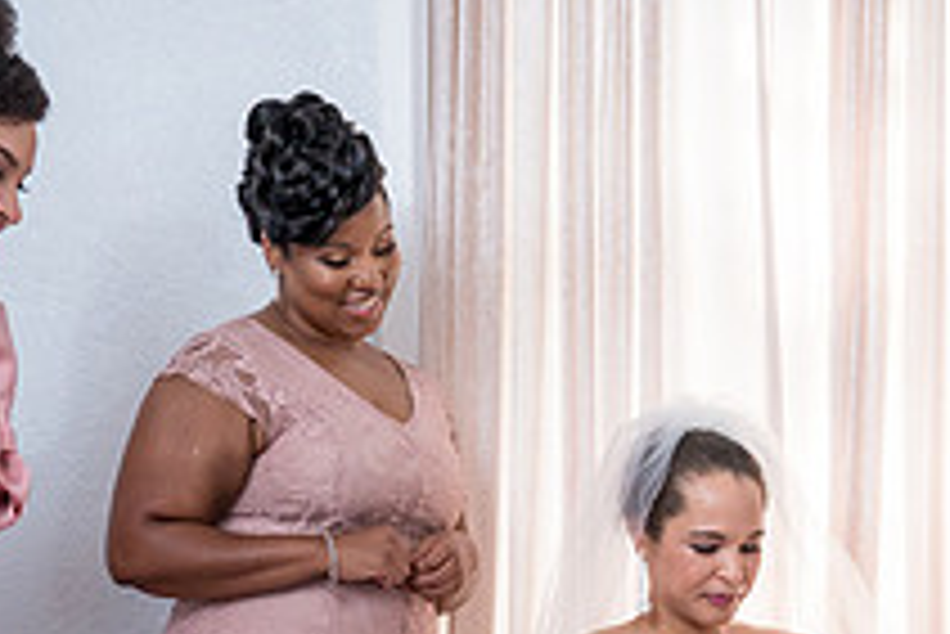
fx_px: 2799
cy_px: 799
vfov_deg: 12.6
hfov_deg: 19.1
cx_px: 772
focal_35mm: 106
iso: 1250
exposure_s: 1/160
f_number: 6.3
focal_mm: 37
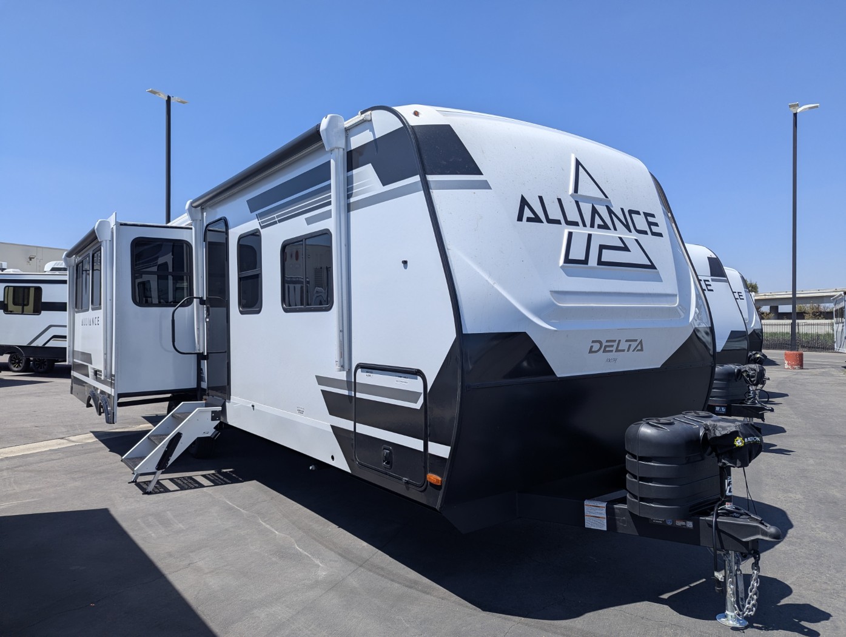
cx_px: 423
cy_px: 318
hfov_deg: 71.5
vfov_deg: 56.9
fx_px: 587
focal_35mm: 24
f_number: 1.85
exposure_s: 1/2410
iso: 47
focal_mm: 6.81
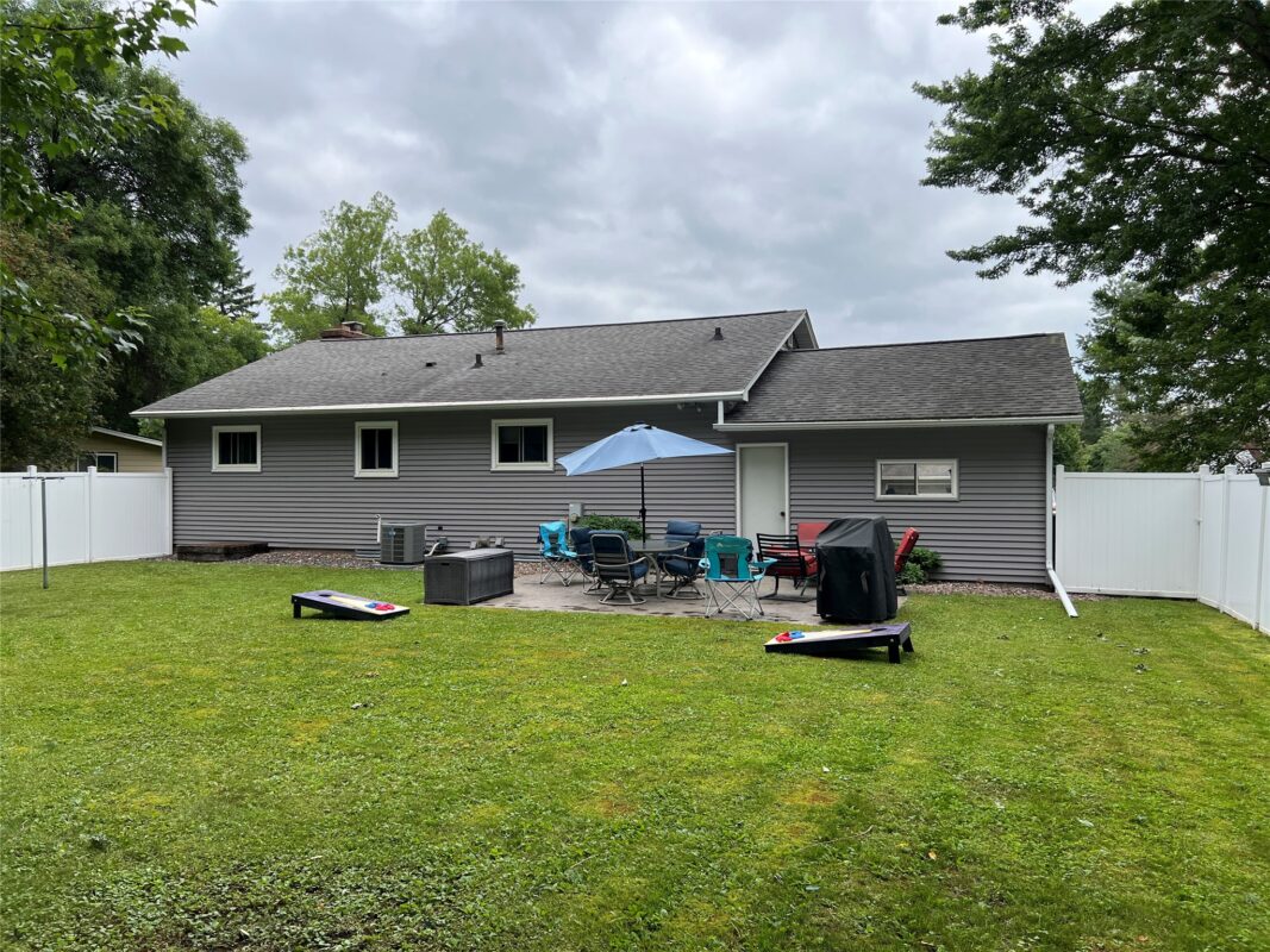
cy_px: 476
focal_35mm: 26
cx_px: 635
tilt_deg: -0.7
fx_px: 954
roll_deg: +0.2
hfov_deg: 67.3
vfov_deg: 53.1
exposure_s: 1/1511
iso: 50
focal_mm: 5.7
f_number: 1.5
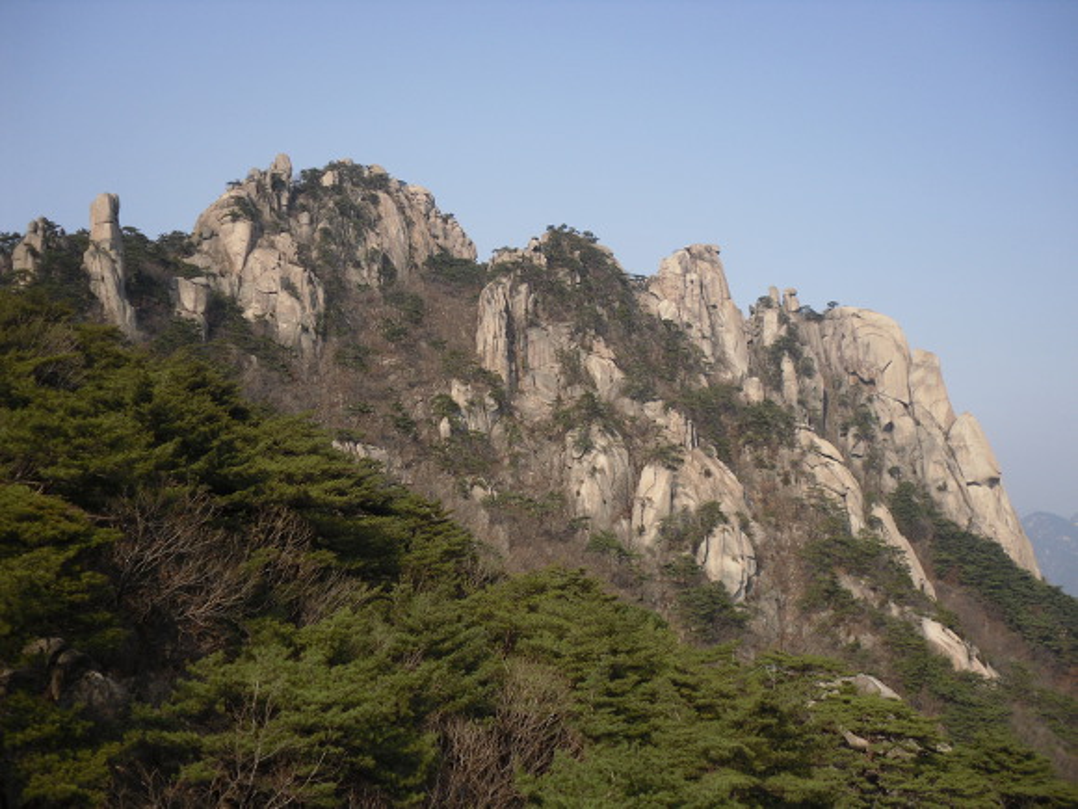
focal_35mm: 35
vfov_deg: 40.7
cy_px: 404
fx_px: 1090
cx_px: 539
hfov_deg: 52.6
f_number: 7.6
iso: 80
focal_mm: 6.3
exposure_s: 1/165
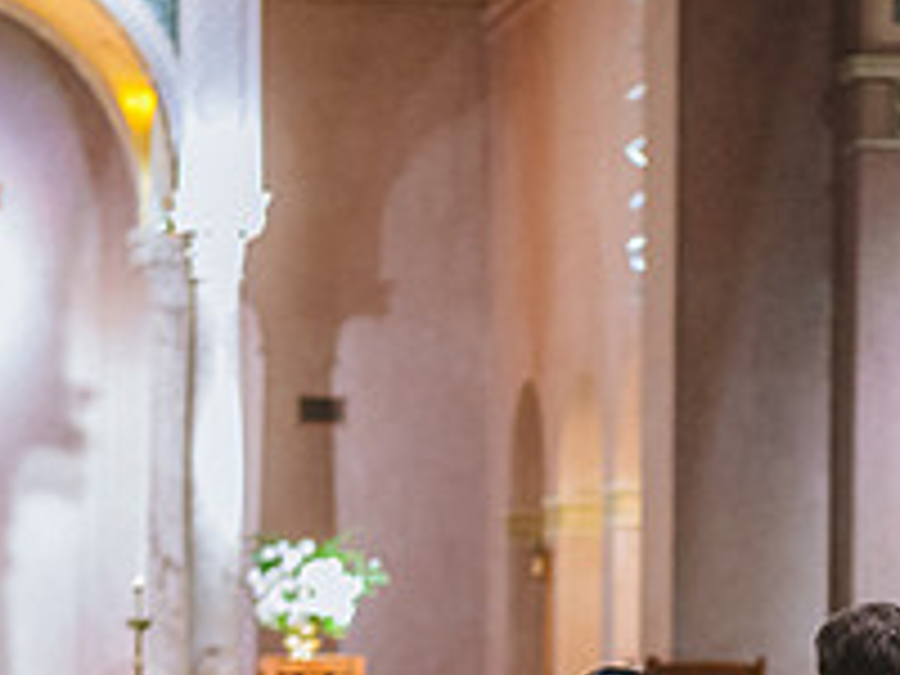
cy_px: 862
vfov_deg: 7.5
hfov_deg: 10.1
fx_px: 5070
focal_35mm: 195
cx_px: 459
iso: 4000
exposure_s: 1/100
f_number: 2.8
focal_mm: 70
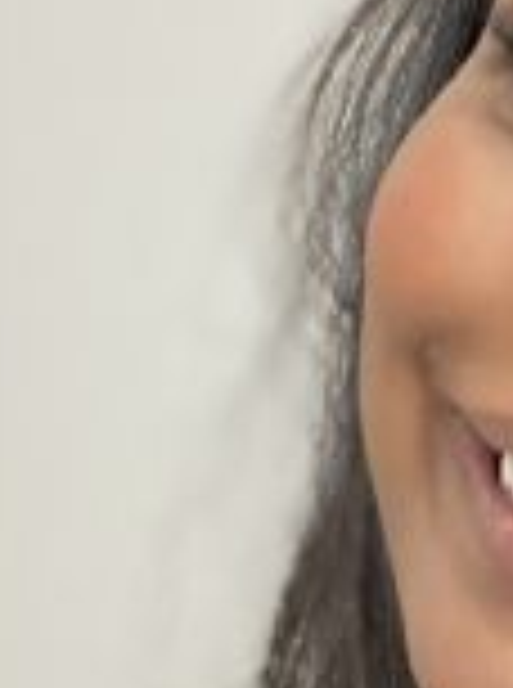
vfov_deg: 16.3
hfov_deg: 12.1
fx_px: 2341
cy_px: 728
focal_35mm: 118
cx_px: 670
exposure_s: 1/50
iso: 160
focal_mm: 2.71
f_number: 2.2
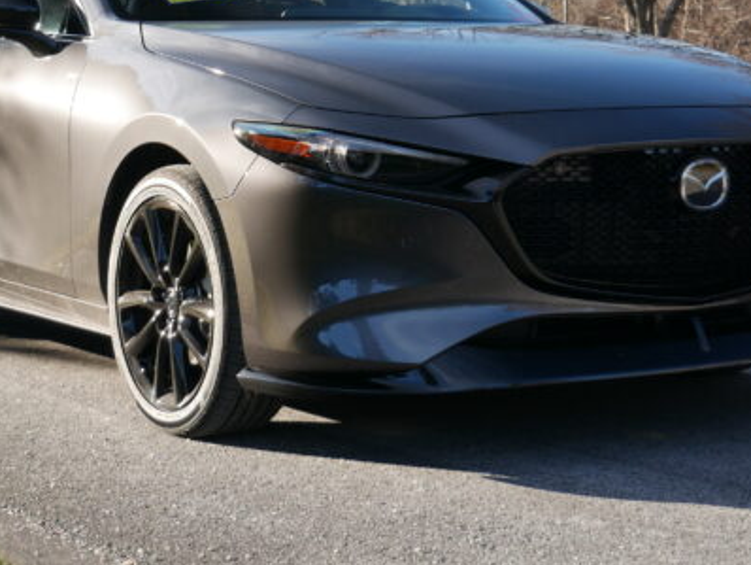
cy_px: 82
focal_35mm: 85
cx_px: 357
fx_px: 1845
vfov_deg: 17.2
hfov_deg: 23.0
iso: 200
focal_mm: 22
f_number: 4.2
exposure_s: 1/250
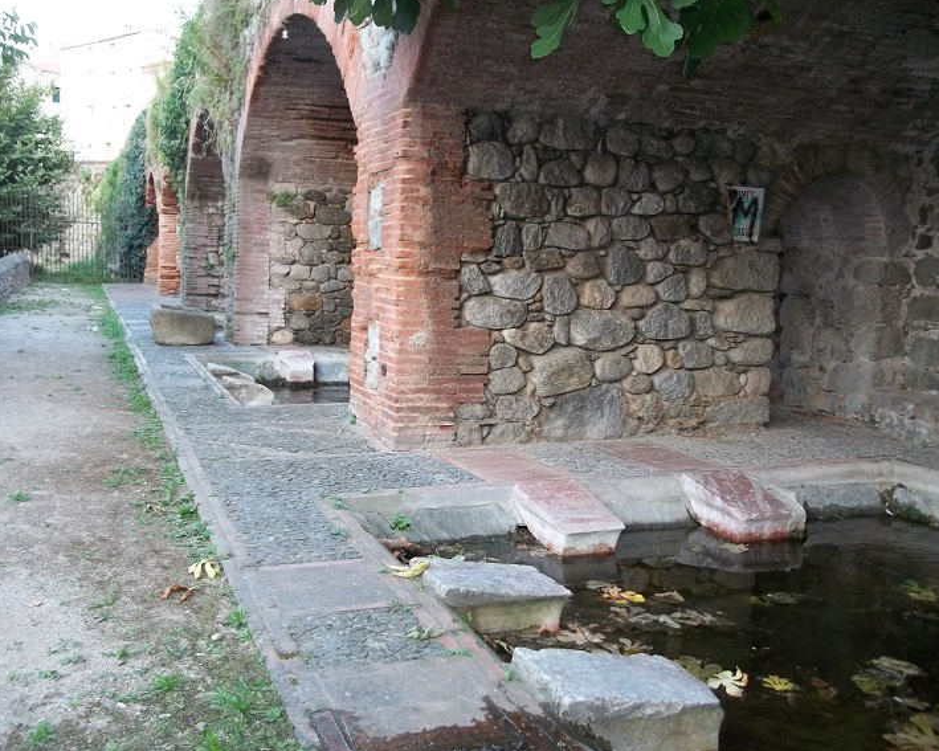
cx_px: 444
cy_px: 376
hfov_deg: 52.8
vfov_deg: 43.3
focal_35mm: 34
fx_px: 945
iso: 160
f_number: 2.9
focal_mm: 5.7
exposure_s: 1/30
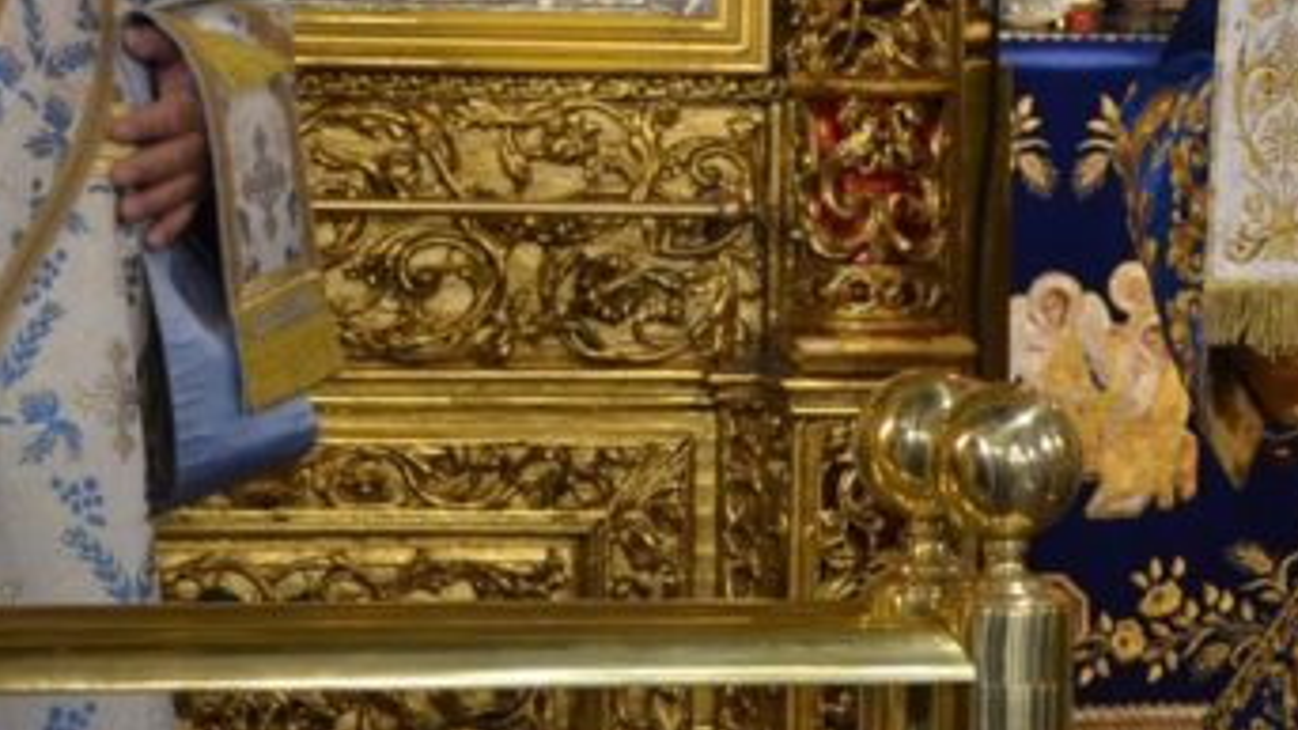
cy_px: 144
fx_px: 5163
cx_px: 1567
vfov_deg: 8.1
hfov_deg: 13.9
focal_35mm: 150
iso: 1100
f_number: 4.8
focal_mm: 32
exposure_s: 1/30
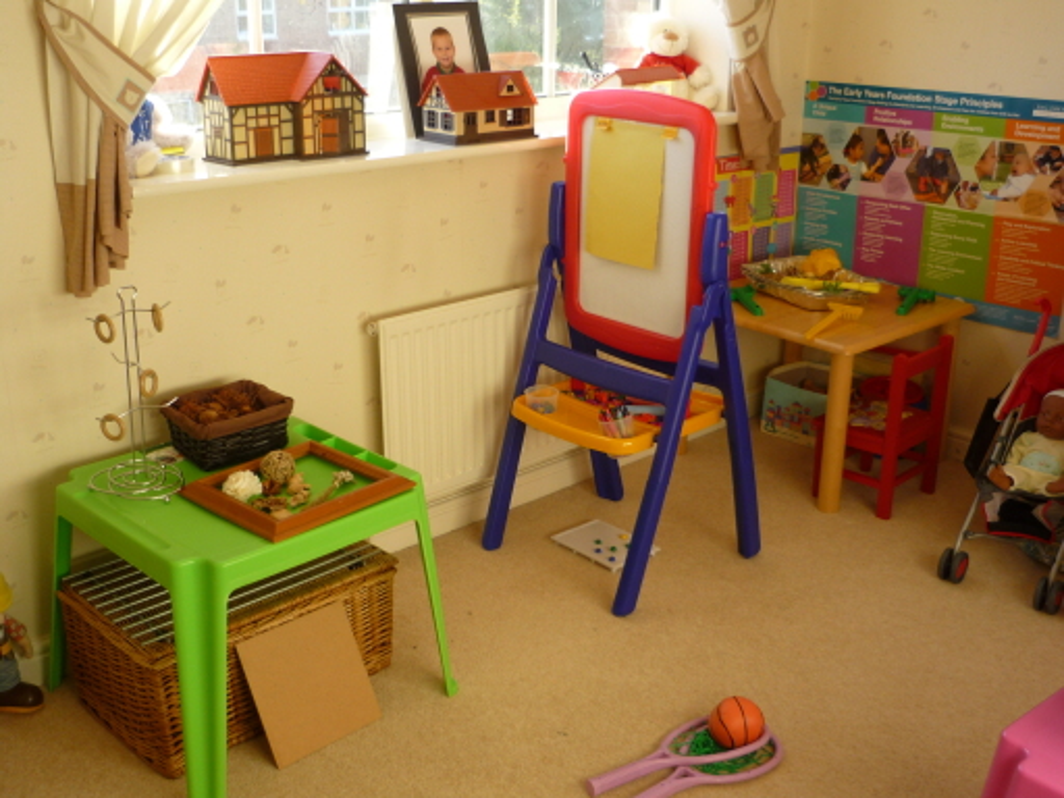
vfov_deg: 37.7
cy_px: 399
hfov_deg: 49.0
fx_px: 1168
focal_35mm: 38
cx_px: 532
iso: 100
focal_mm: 6.3
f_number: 2.9
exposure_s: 1/80
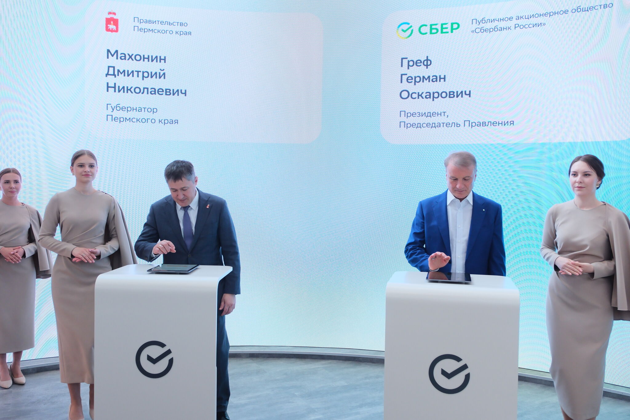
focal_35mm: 32
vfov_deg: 41.1
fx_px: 560
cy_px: 210
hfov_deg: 58.7
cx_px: 315
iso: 1250
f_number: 4
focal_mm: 21.3
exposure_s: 1/160
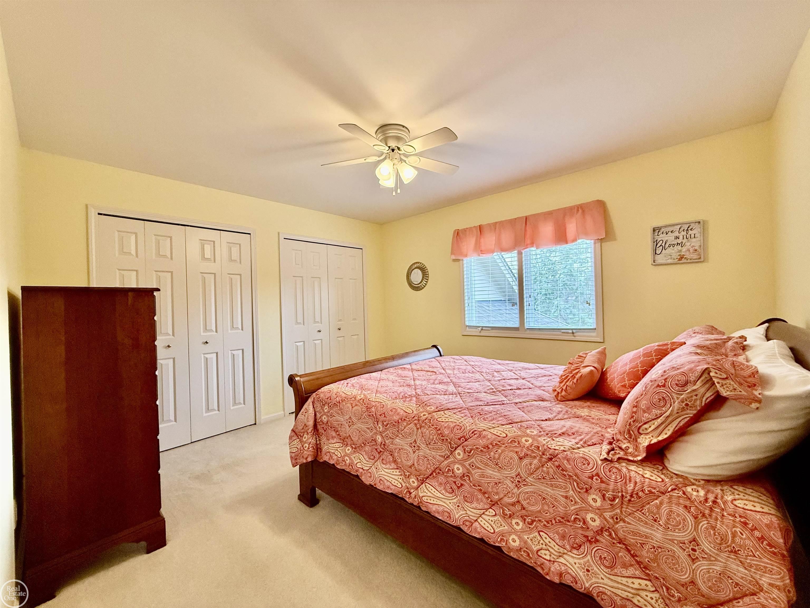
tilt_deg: +0.2
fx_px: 328
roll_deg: +1.9
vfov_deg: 85.7
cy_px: 304
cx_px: 405
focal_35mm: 14
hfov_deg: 102.1
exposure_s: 1/120
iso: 200
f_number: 2.2
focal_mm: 2.22
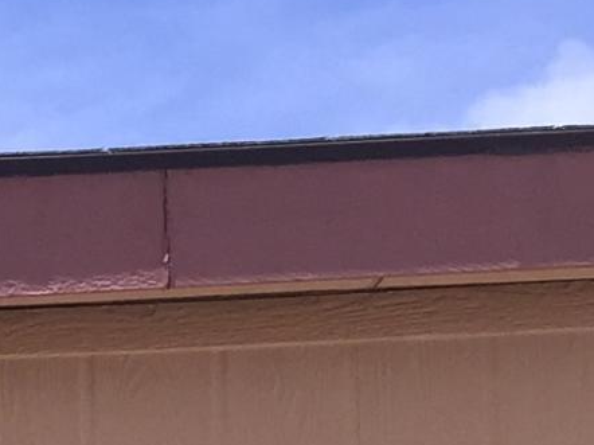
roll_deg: +0.9
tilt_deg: +1.2
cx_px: -914
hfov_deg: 8.9
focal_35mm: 197
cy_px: 1257
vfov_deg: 6.9
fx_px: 3379
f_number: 2.2
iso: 40
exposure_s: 1/2198
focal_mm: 4.15
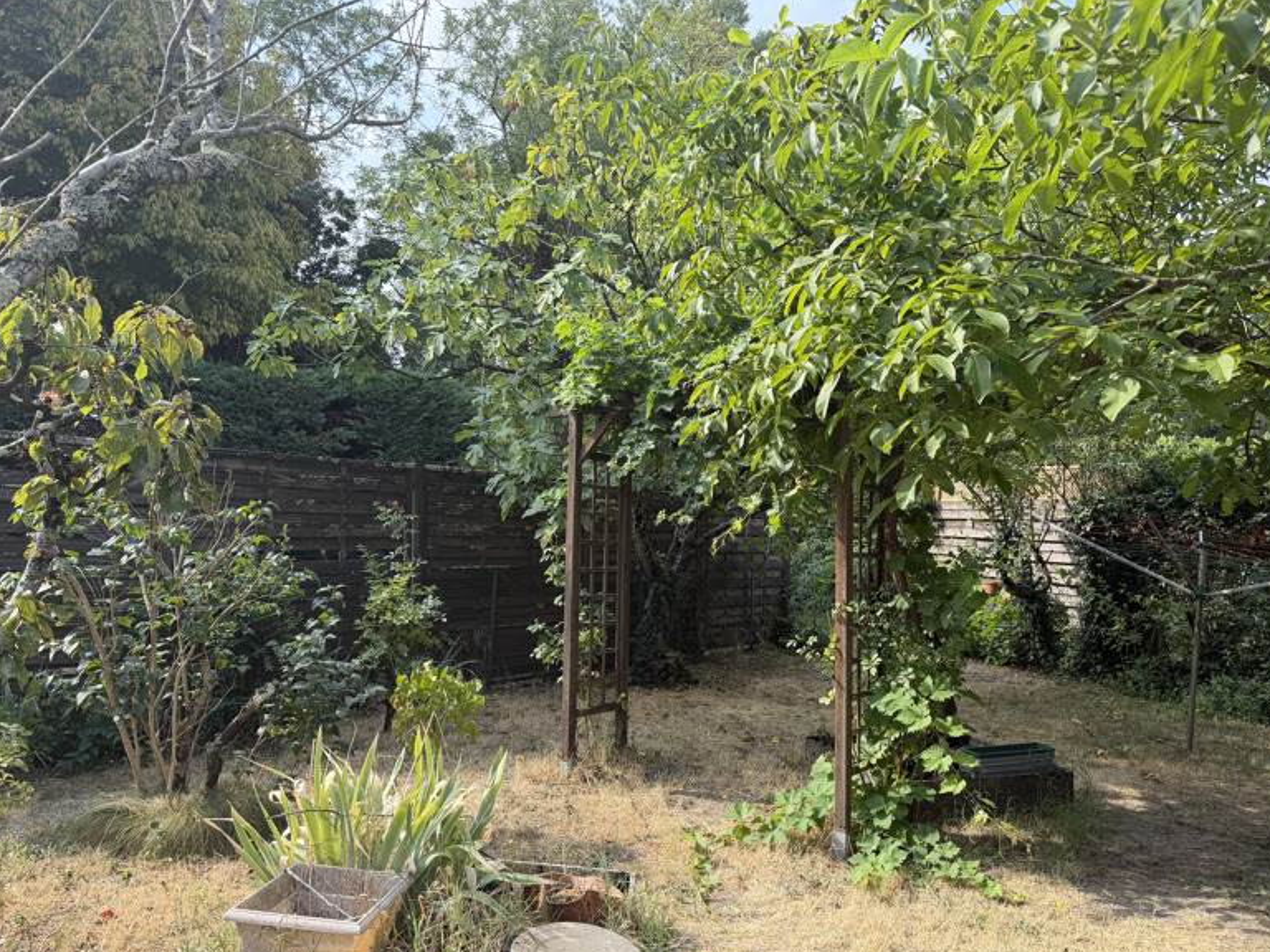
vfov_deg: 54.9
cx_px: 658
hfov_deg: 69.4
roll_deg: -2.5
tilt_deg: +1.7
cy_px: 491
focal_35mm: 25
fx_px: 917
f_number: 1.78
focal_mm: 6.76
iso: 100
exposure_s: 1/1271
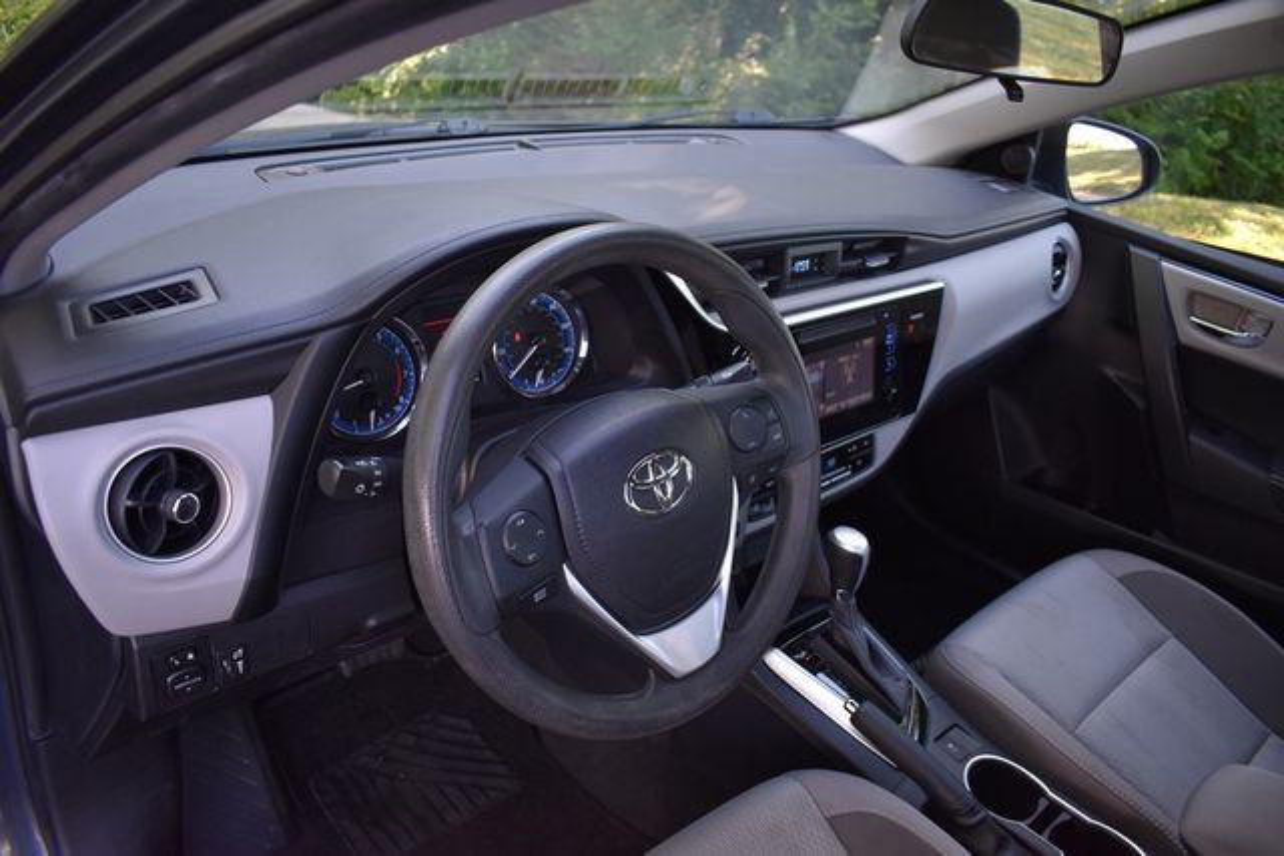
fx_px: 963
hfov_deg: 67.4
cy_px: 428
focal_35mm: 27
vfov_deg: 48.0
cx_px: 642
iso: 800
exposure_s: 1/250
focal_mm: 18
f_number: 3.5
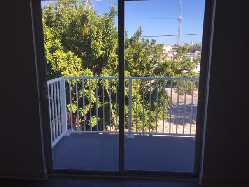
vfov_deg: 48.2
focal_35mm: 29
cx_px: 124
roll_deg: -0.1
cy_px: 94
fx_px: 209
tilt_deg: -12.7
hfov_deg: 61.7
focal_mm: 4.15
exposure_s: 1/507
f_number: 2.2
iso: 32
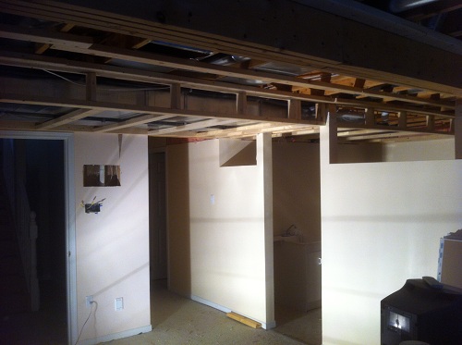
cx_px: 231
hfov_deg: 52.7
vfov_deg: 40.6
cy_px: 172
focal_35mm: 35
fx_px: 466
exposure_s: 1/15
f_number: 2.8
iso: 125
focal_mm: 3.85
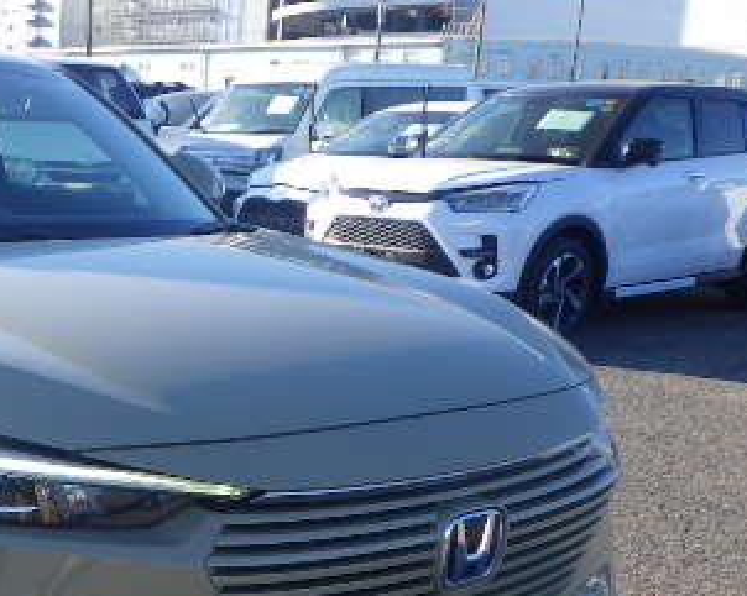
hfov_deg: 30.2
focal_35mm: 58
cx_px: -7
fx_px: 1281
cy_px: 475
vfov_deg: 25.7
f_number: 4.2
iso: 125
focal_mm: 5
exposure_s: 1/320
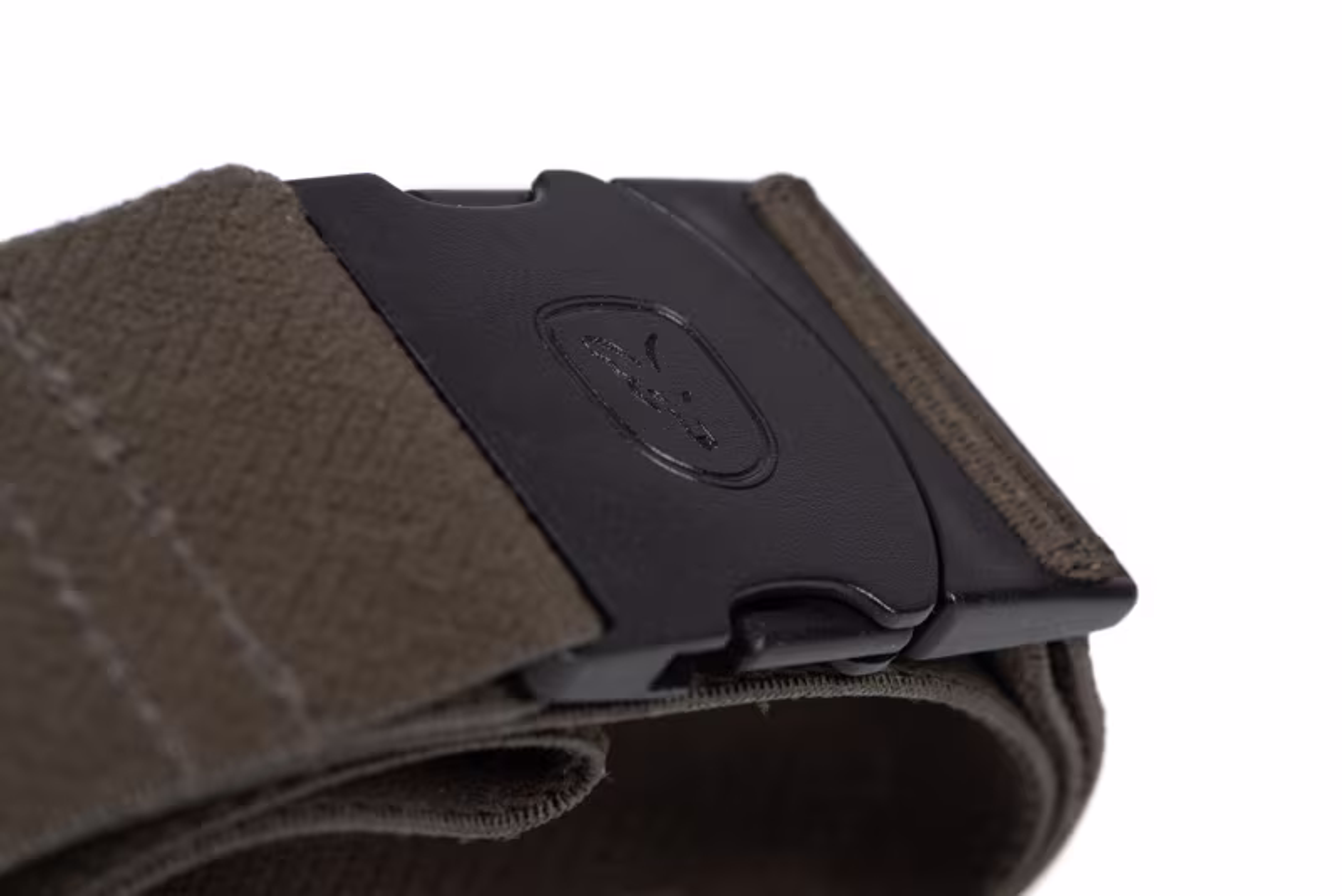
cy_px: 448
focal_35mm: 105
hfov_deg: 19.4
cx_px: 671
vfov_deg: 13.1
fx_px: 3915
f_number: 22
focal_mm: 105
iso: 160
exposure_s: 1/160
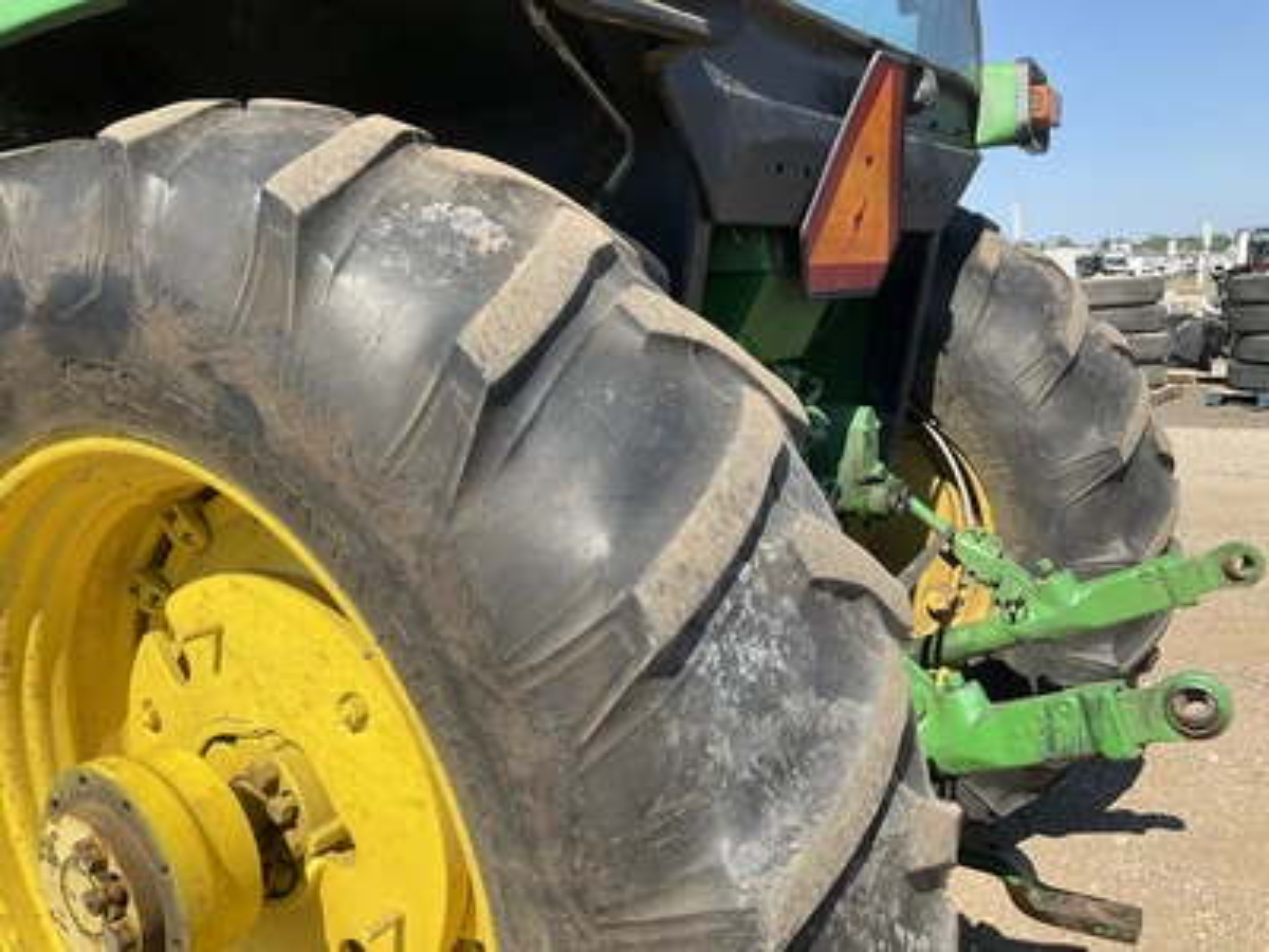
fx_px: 1063
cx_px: 634
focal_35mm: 29
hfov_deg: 61.7
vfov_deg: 48.2
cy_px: 476
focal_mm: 3
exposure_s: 1/1221
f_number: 1.8
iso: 25
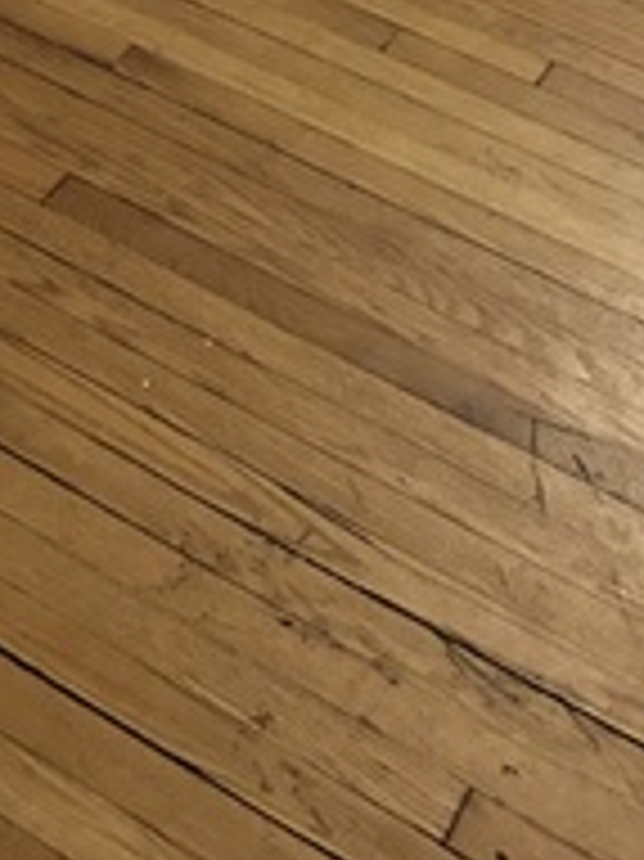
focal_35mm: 91
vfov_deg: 20.7
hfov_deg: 15.1
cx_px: -315
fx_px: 2260
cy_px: -52
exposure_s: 1/35
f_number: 1.5
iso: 640
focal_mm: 5.7
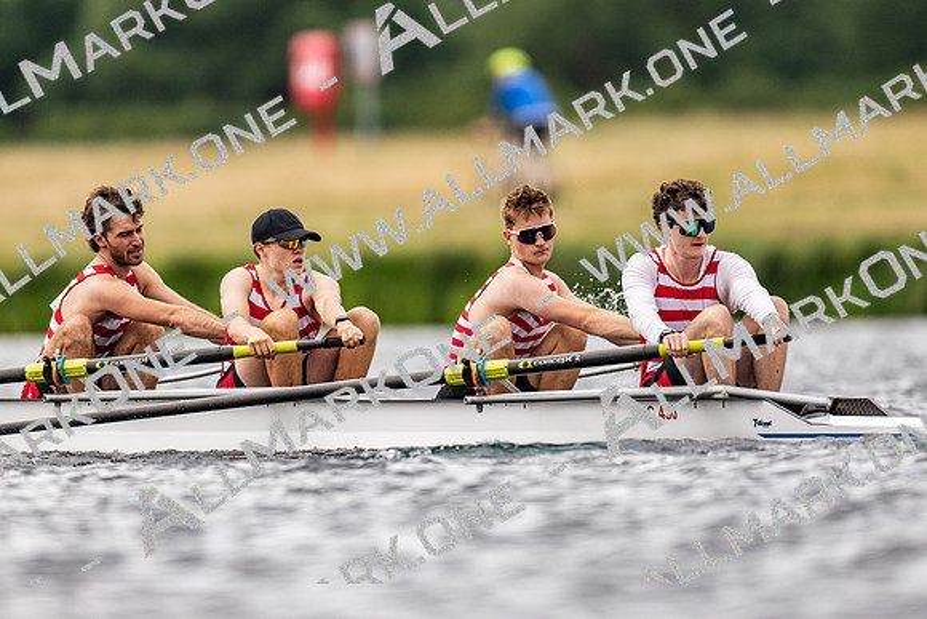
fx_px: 23191
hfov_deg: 2.3
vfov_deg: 1.5
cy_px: 310
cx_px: 464
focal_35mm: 900
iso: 320
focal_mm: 600
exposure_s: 1/2500
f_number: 4
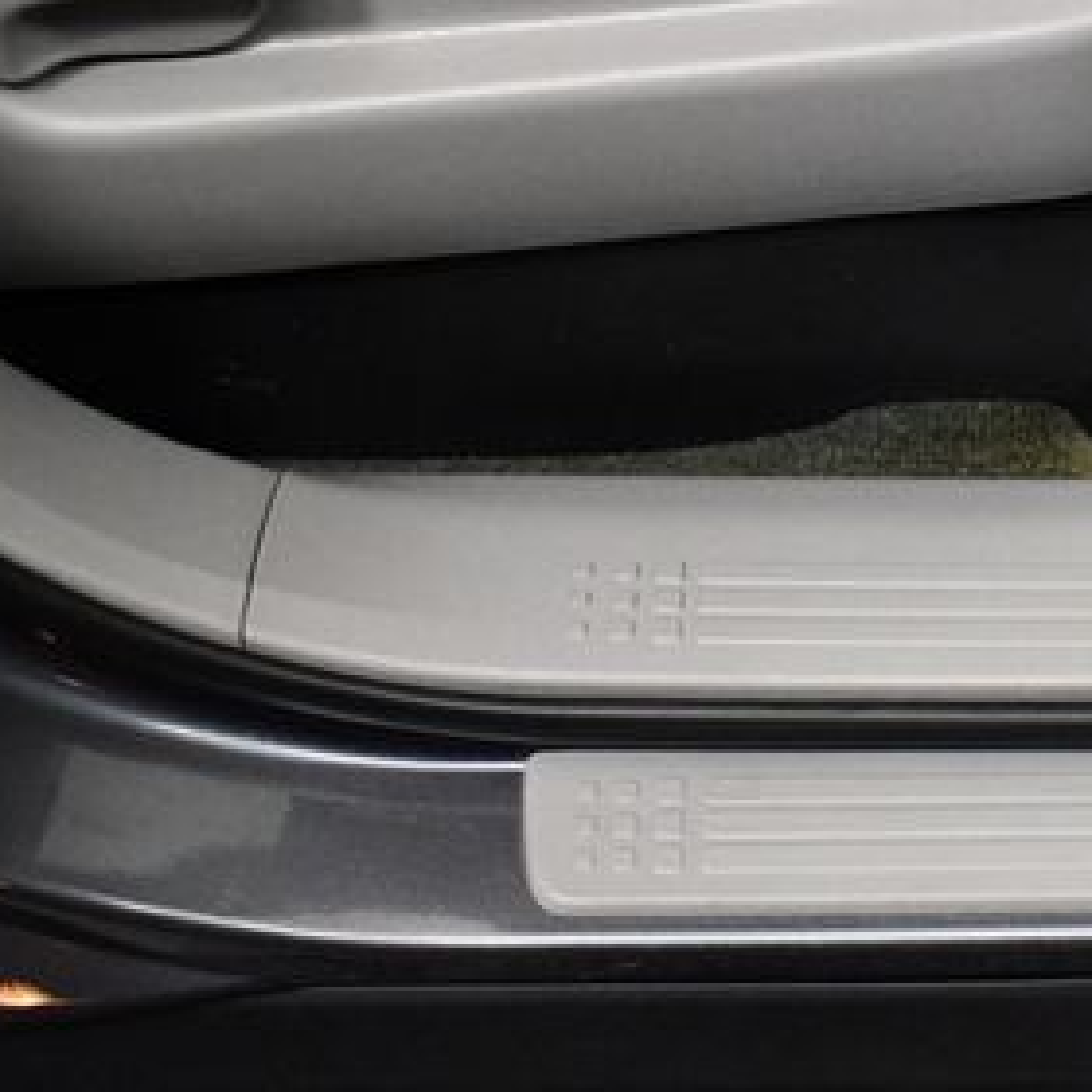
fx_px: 2498
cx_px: 1197
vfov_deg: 24.6
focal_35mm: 70
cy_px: 616
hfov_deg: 23.2
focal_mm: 18
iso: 2500
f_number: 3.5
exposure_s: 1/125
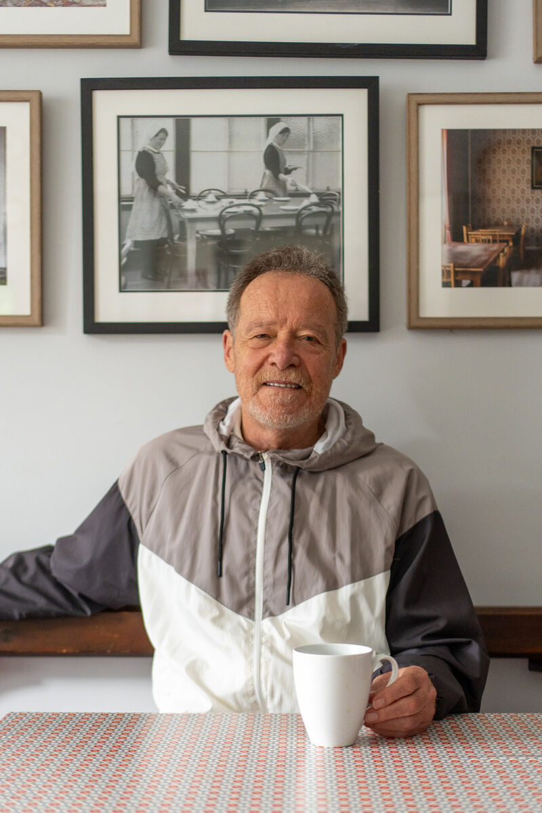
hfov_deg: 37.9
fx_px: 790
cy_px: 406
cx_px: 271
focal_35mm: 35
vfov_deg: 54.4
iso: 1600
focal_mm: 35
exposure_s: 1/250
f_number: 1.8
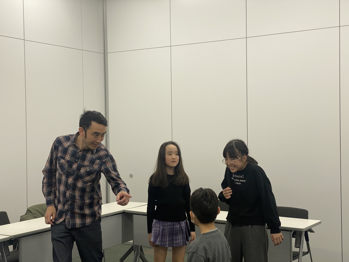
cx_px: 174
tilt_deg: +0.9
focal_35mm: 52
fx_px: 524
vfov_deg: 28.0
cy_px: 131
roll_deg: +1.4
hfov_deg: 36.8
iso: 40
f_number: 2
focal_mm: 6
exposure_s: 1/100
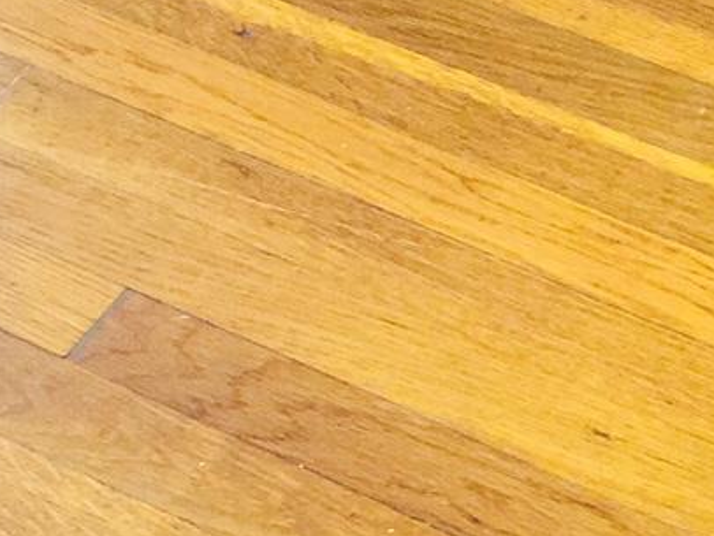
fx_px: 2972
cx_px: 703
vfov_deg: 10.3
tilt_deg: -50.1
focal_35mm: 144
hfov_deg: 13.5
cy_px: 325
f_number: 2.2
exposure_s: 1/30
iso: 100
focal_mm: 4.15
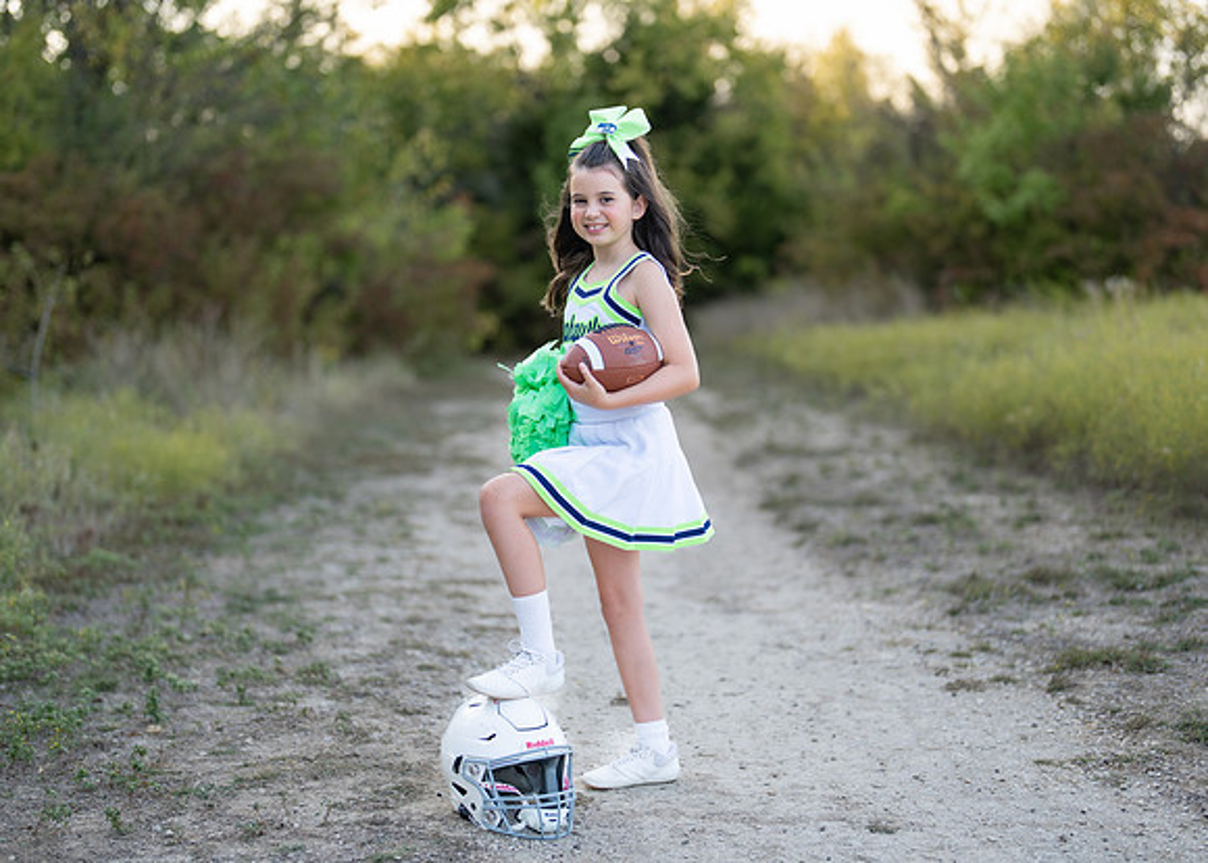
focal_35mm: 58
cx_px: 611
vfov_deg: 24.6
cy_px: 452
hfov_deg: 34.0
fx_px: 1973
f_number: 1.2
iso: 100
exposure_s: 1/1000
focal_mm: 50
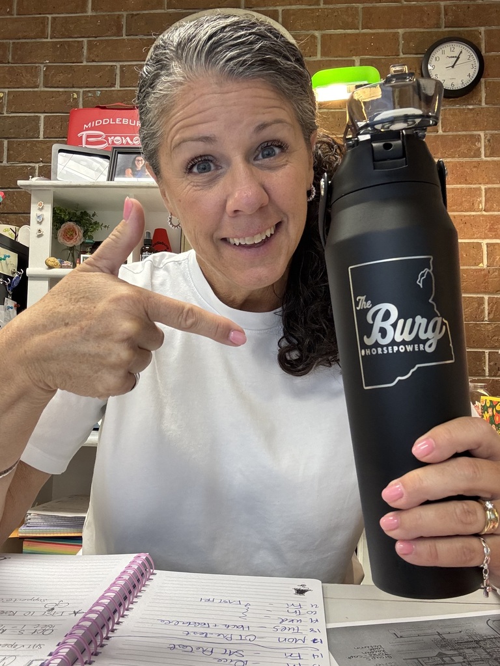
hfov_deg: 46.8
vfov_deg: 60.0
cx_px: 250
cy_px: 333
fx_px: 578
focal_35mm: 30
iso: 200
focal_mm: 2.69
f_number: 1.9
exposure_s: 1/60
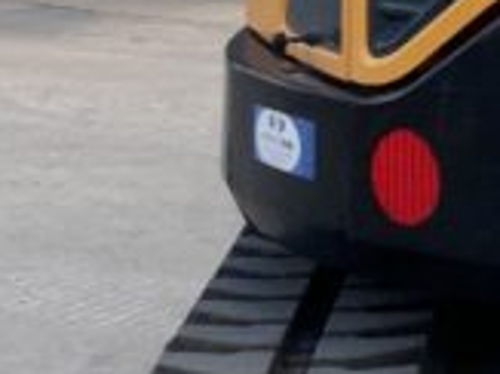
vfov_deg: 8.1
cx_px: 1095
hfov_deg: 9.9
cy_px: -89
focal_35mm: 182
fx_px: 2627
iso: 16
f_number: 1.8
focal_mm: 3
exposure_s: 1/816
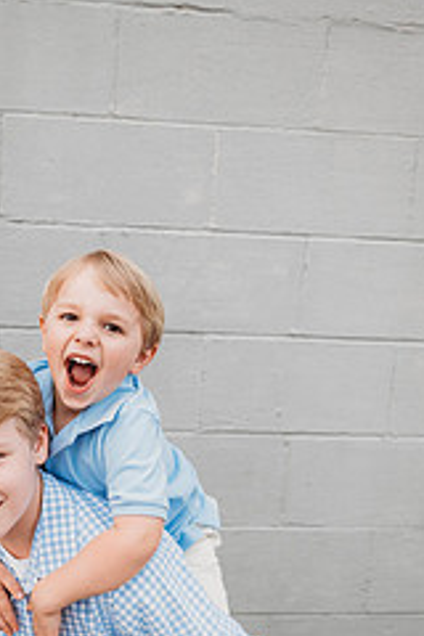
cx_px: 117
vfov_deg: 43.6
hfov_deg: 29.5
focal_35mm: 45
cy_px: 347
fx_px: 795
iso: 320
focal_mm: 24
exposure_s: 1/250
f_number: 2.5
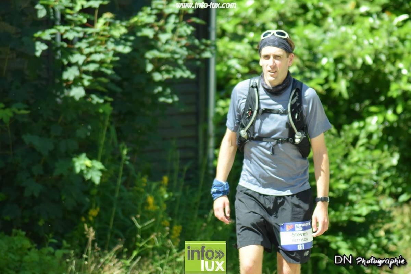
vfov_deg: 4.6
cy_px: 137
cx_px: 206
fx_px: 3425
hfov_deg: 6.9
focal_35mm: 300
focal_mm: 200
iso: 500
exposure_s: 1/1000
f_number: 4.8
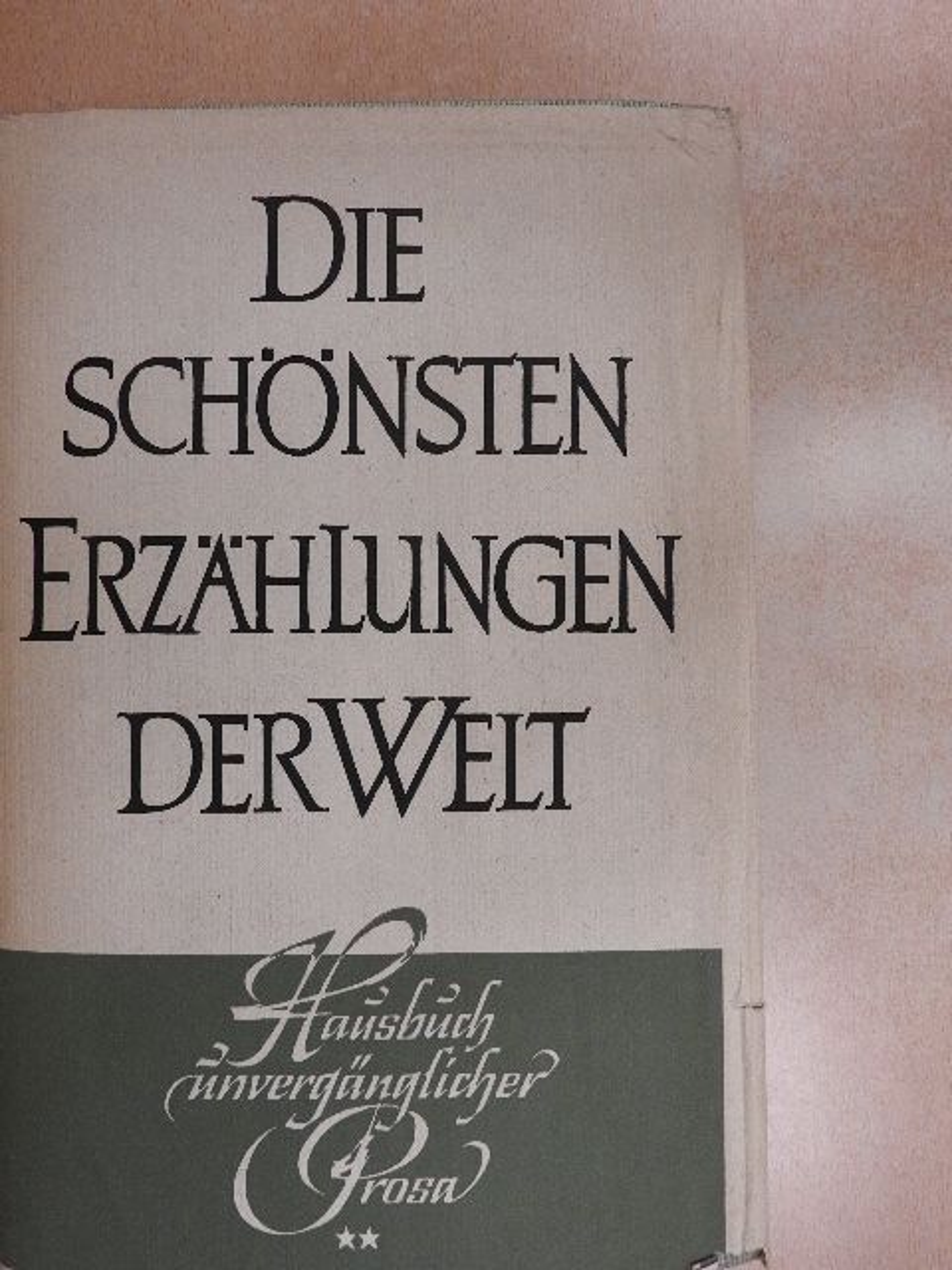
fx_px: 1100
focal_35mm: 30
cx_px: 476
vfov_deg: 60.0
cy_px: 635
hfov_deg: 46.8
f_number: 3.5
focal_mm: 5.4
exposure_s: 1/80
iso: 400
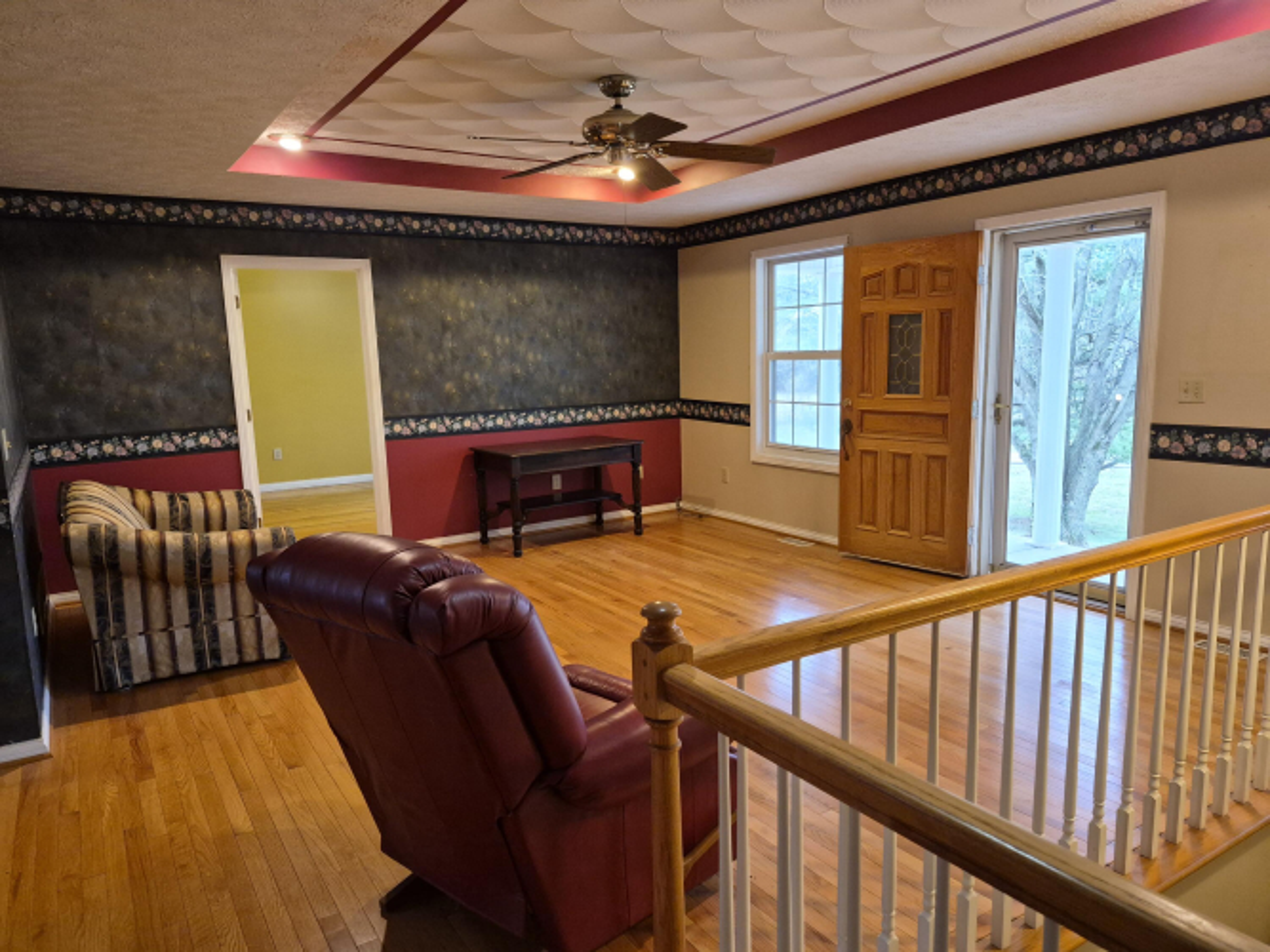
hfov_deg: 73.9
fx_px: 844
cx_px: 635
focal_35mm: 23
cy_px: 476
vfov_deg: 58.9
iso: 800
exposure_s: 1/120
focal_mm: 5.4
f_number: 1.8
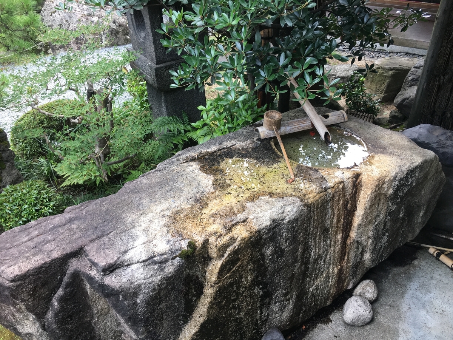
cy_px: 170
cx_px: 226
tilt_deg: -32.4
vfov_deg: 48.2
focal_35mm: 29
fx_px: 380
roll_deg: -0.8
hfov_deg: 61.7
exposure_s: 1/120
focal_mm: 4.15
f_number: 2.2
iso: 40
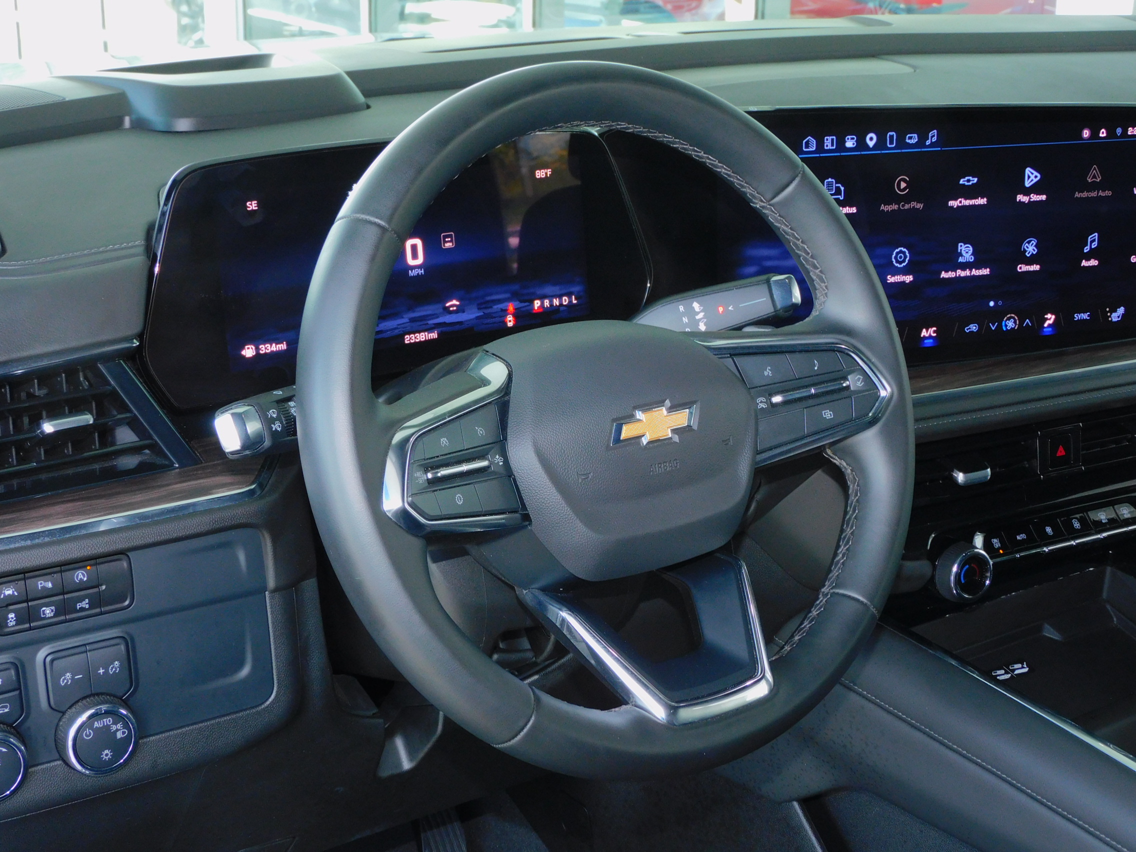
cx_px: 568
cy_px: 426
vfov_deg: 26.6
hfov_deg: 34.9
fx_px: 1805
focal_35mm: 55
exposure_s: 1/30
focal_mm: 9.9
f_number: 4
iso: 200
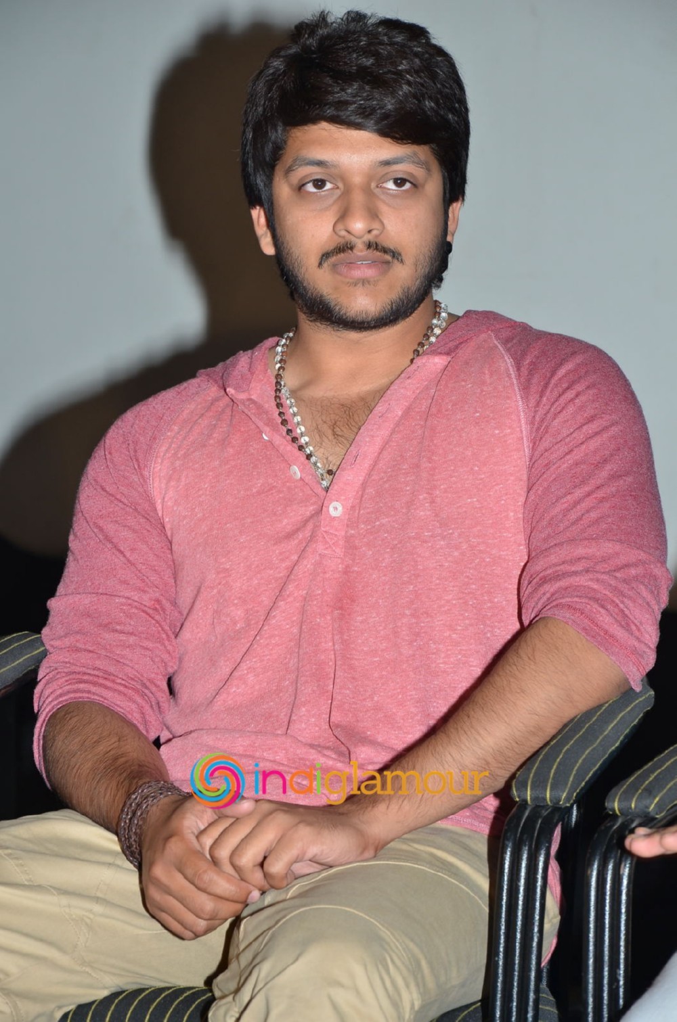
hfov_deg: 9.9
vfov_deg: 14.9
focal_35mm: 138
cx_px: 338
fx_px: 3912
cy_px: 511
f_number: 5.6
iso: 320
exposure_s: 1/125
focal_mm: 92
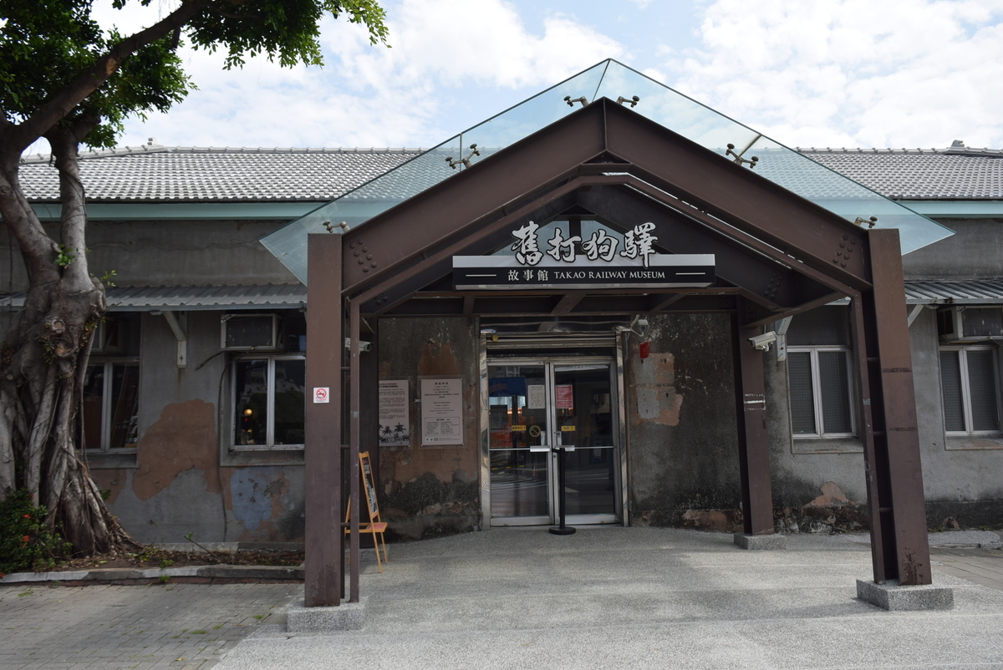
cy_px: 335
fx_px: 753
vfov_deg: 48.0
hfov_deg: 67.3
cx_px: 502
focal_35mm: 27
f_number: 5.6
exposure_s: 1/500
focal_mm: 18
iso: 100
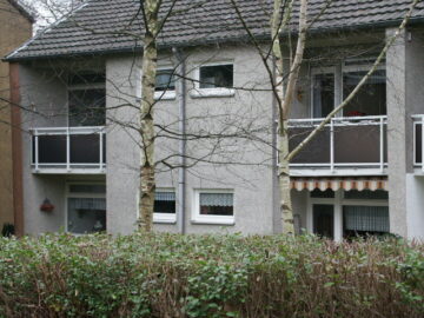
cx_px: 212
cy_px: 159
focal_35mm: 80
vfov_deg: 18.4
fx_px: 980
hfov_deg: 24.4
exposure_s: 1/60
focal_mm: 19.92
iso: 125
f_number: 3.5
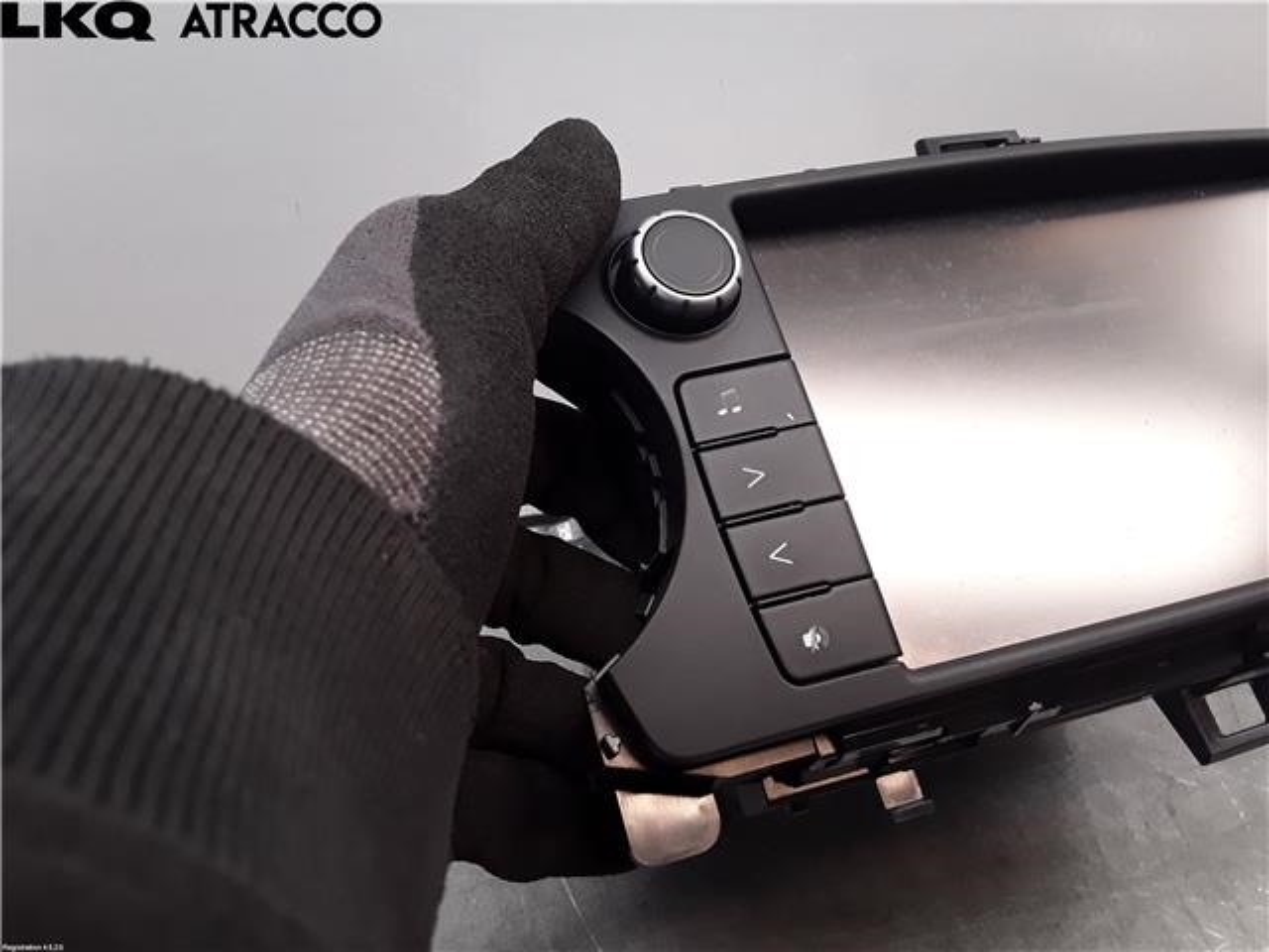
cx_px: 634
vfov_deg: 49.7
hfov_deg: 63.4
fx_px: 1026
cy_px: 476
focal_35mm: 28
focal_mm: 2.91
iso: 100
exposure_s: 1/124
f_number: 1.9
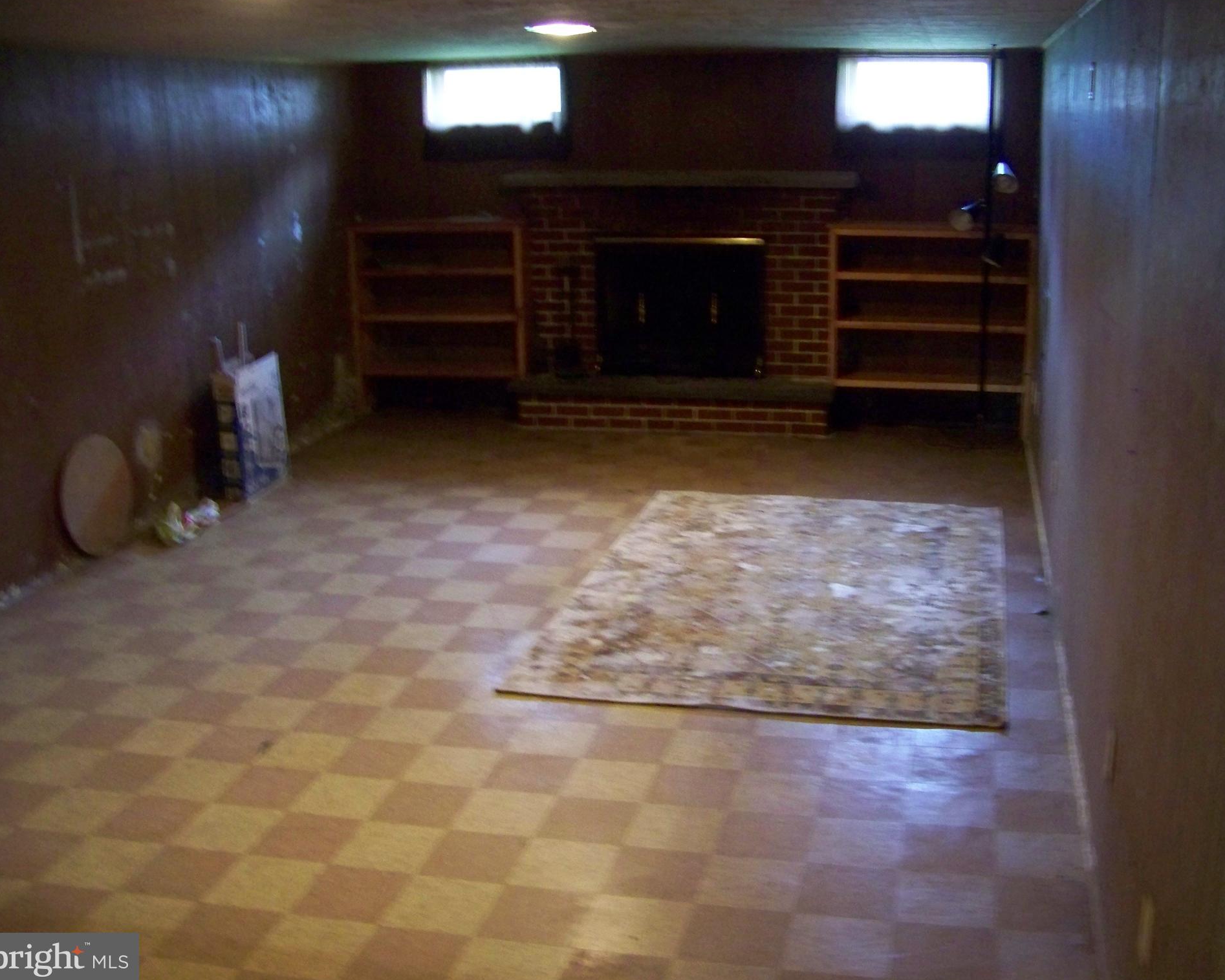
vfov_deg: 39.2
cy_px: 489
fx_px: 1378
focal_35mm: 38
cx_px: 640
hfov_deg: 47.9
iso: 400
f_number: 2.8
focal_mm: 5.85
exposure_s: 1/10
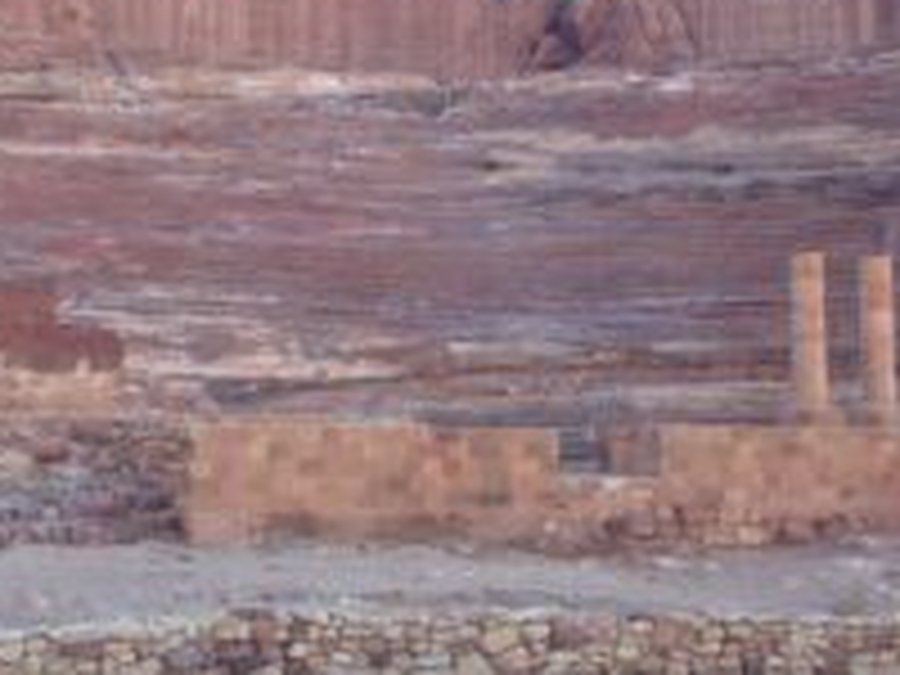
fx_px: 1716
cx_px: 220
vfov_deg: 22.2
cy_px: 248
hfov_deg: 28.9
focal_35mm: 66
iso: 50
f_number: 2.4
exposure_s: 1/217
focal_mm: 4.12
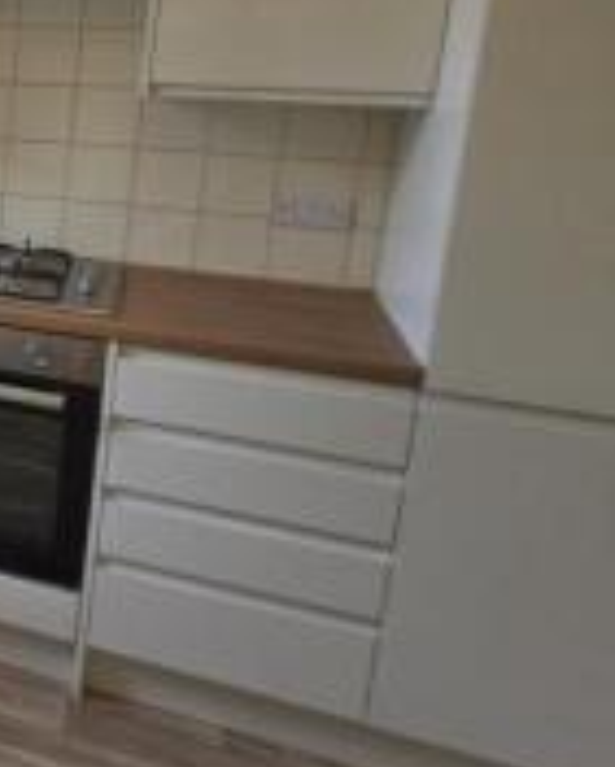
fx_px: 955
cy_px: 203
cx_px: -451
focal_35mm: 42
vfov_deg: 42.6
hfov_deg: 22.9
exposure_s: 1/100
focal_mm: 2.2
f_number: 1.9
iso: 50
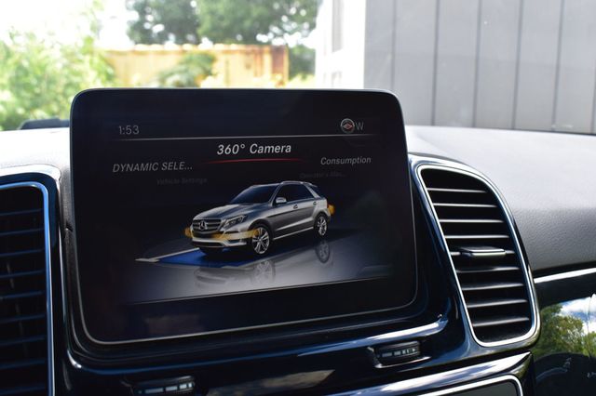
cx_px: 298
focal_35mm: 38
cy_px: 198
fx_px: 620
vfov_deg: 35.5
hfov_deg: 51.3
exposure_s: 1/60
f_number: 8
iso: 400
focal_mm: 25
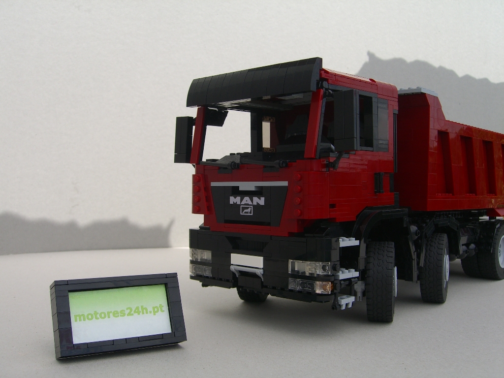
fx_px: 553
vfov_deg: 37.7
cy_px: 189
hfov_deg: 49.0
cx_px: 252
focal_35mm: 38
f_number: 8
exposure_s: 1/160
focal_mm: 7.9
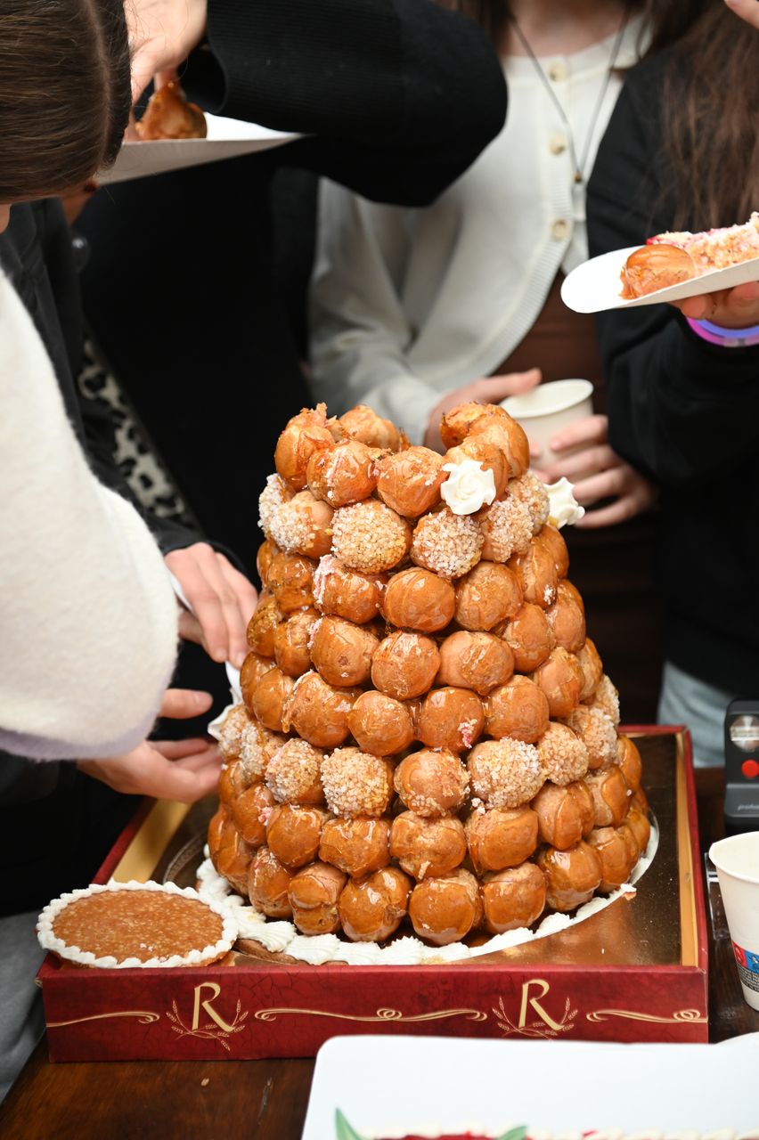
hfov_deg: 19.4
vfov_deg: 28.9
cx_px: 380
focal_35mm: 70
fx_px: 2216
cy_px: 570
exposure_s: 1/125
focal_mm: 70
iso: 1600
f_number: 4
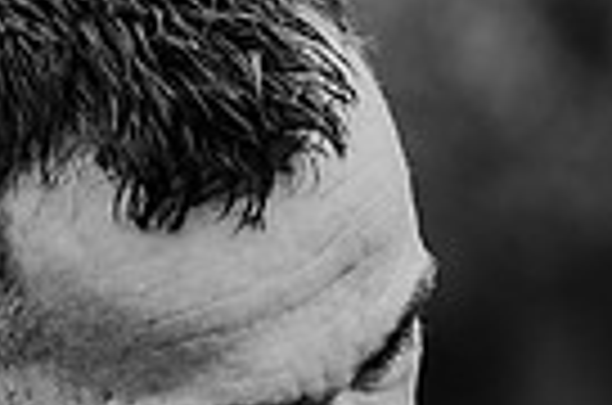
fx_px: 6157
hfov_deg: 5.7
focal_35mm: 363
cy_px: 562
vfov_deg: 3.8
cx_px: 472
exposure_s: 1/320
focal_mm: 85
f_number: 1.8
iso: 100
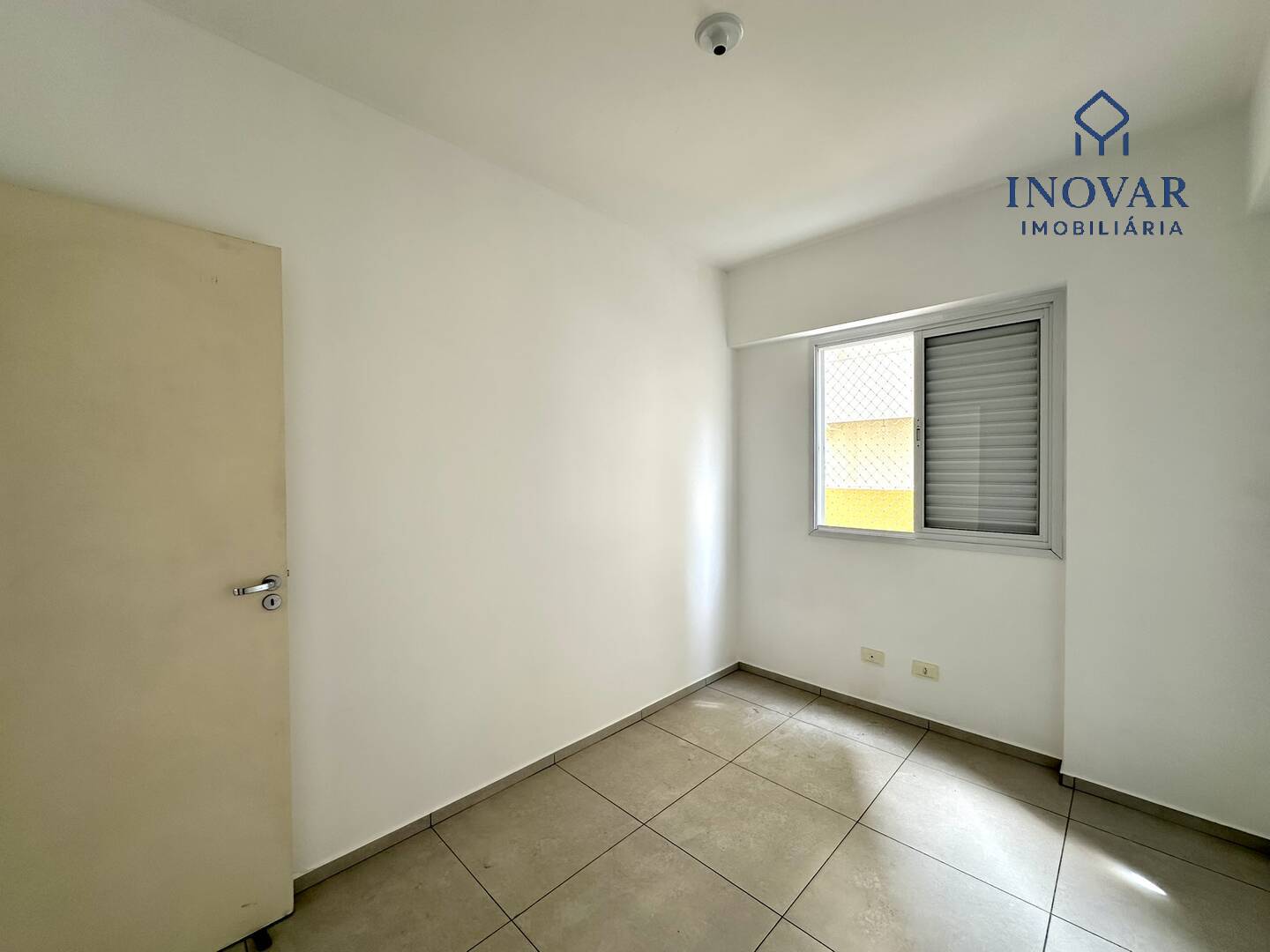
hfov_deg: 102.1
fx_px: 514
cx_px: 635
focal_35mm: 14
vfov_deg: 85.7
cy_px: 476
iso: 40
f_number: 2.2
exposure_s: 1/136
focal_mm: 2.22
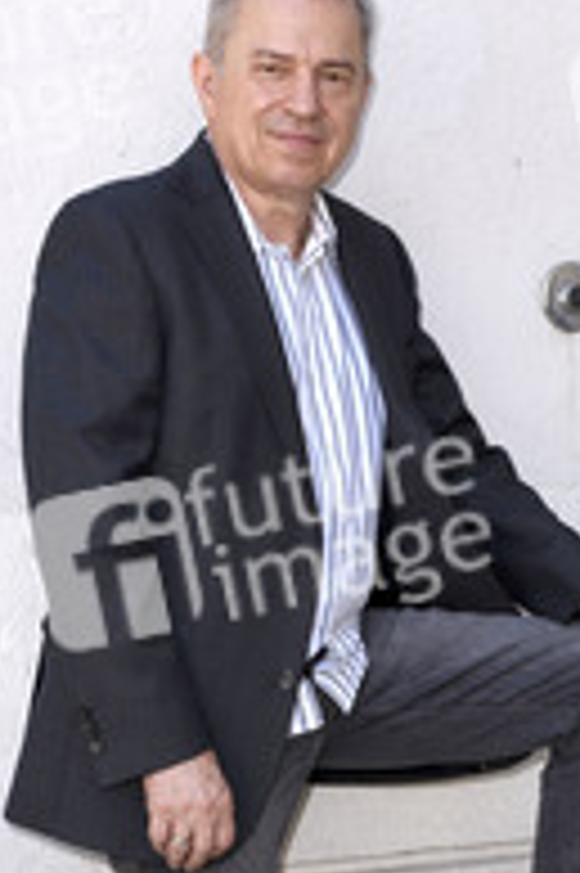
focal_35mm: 108
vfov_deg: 18.6
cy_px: 770
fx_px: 2615
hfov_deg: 12.6
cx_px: 391
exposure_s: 1/160
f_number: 6.3
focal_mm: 35
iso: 200
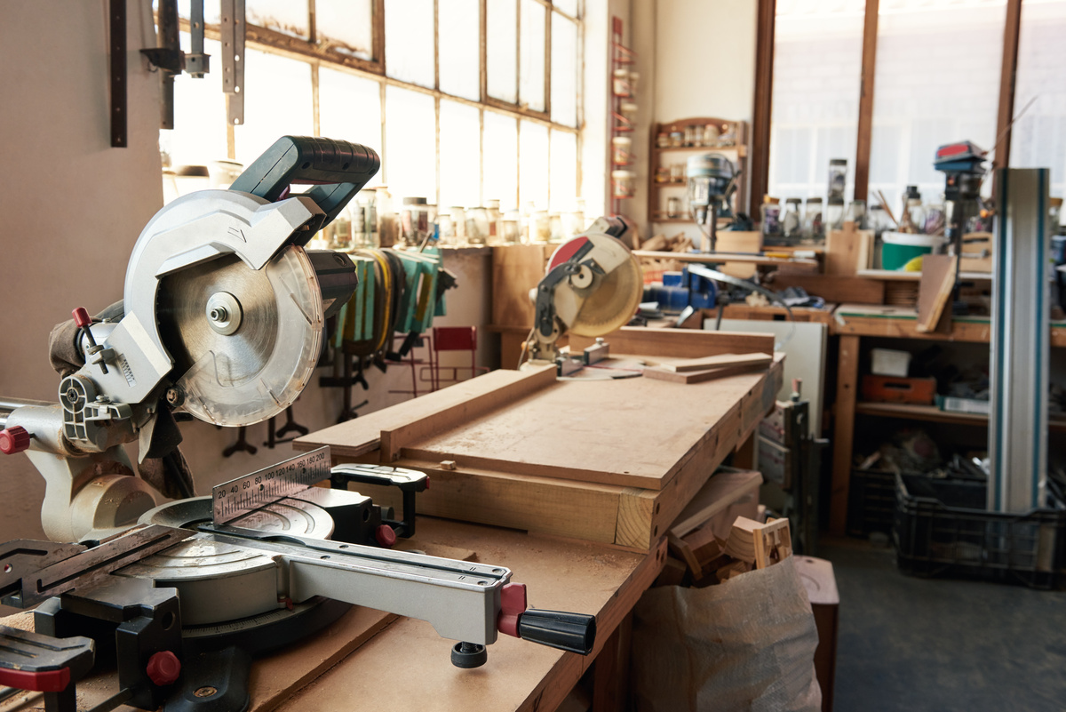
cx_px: 533
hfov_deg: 58.7
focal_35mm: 32
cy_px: 356
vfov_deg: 41.1
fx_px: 948
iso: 500
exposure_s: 1/125
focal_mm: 32
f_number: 5.6
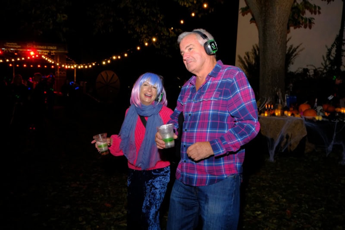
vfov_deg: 44.9
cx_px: 172
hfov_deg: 63.7
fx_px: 278
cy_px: 115
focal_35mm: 29
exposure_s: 1/30
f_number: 4
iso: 800
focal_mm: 19.2
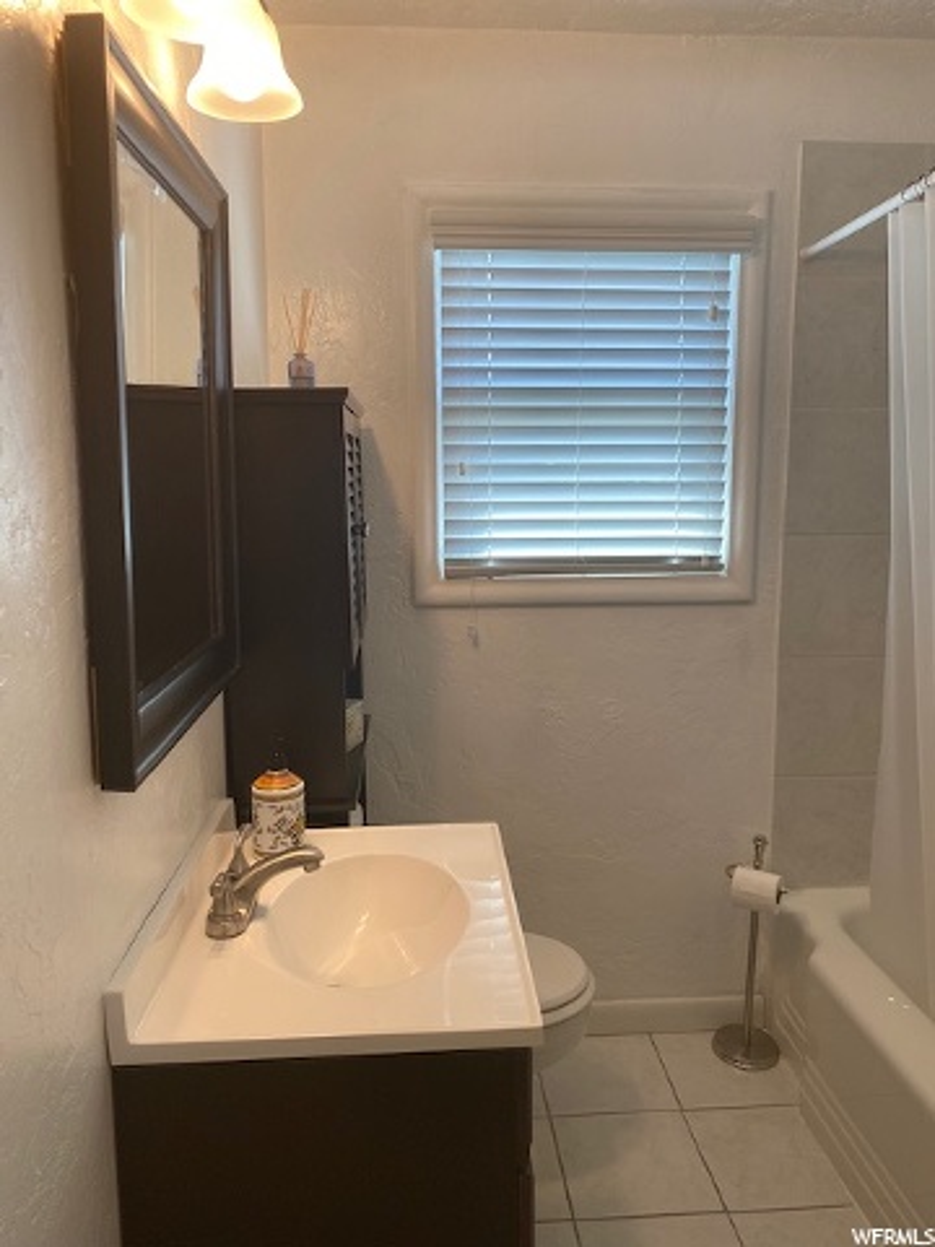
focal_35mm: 26
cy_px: 624
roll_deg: +0.3
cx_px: 468
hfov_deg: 53.1
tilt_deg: -7.6
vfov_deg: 67.3
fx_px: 936
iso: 100
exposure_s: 1/120
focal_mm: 4.25
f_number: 1.8
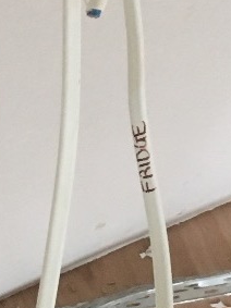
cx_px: 108
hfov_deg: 12.0
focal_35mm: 123
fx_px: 1095
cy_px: -59
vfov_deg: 15.5
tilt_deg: -56.8
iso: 160
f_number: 2.2
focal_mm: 4.15
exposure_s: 1/33
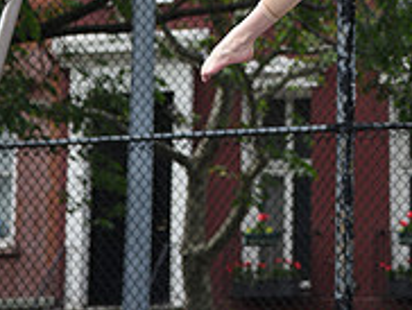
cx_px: 413
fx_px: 3134
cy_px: -231
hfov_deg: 7.5
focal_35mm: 263
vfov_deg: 5.6
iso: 400
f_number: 4
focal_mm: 86
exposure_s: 1/800
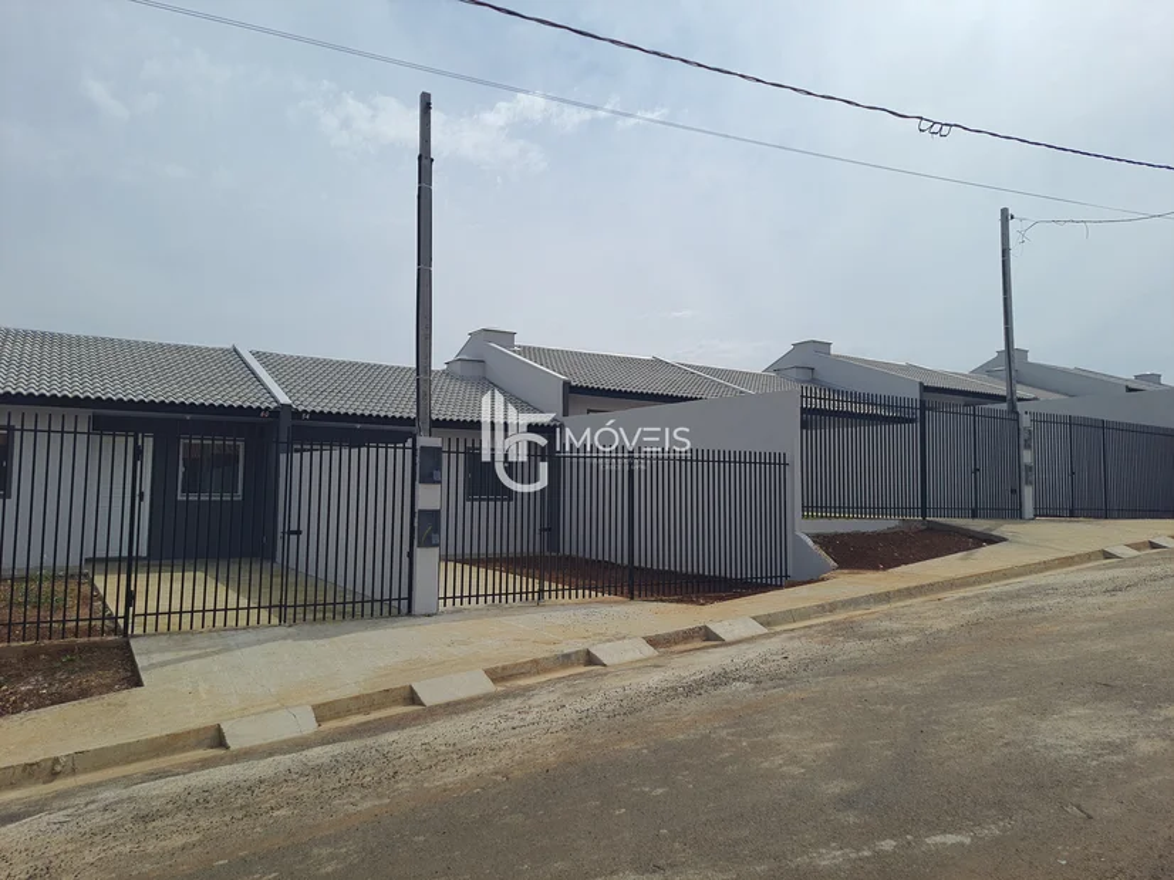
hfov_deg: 71.6
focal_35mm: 24
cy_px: 440
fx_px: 814
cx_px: 587
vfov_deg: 56.8
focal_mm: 5.23
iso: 50
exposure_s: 1/2704
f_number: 1.8
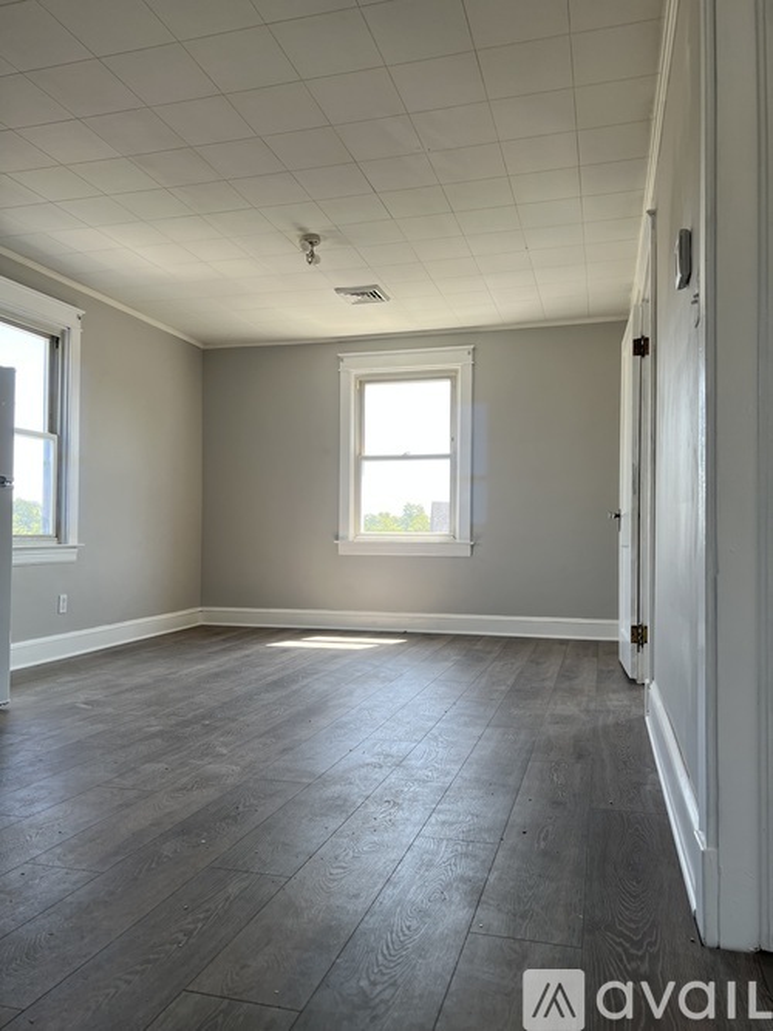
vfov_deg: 67.3
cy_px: 516
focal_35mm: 26
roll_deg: -1.5
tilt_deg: +1.4
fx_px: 774
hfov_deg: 53.0
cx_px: 386
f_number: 1.5
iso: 40
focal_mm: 5.7
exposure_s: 1/228
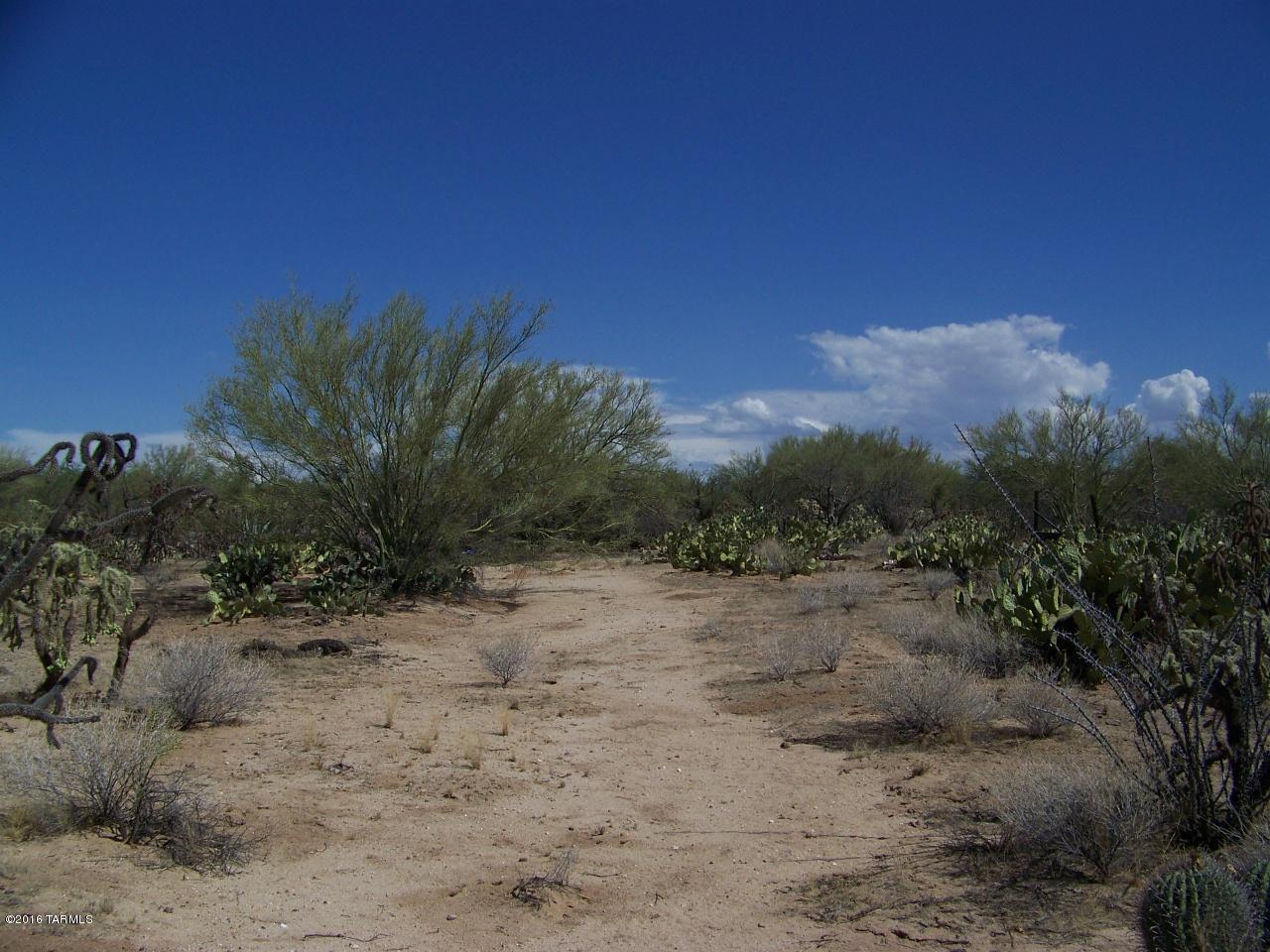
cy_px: 476
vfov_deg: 39.7
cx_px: 635
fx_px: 1321
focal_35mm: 36
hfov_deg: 51.4
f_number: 4
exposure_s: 1/1250
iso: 64
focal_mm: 5.85
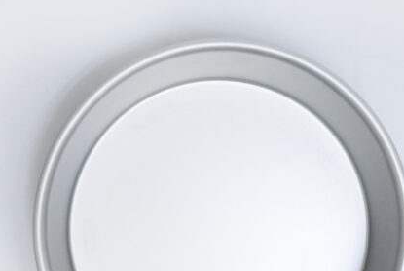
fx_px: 1023
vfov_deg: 15.0
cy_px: 226
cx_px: 213
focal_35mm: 91
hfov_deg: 22.3
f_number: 16
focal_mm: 54
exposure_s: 1/160
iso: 6400
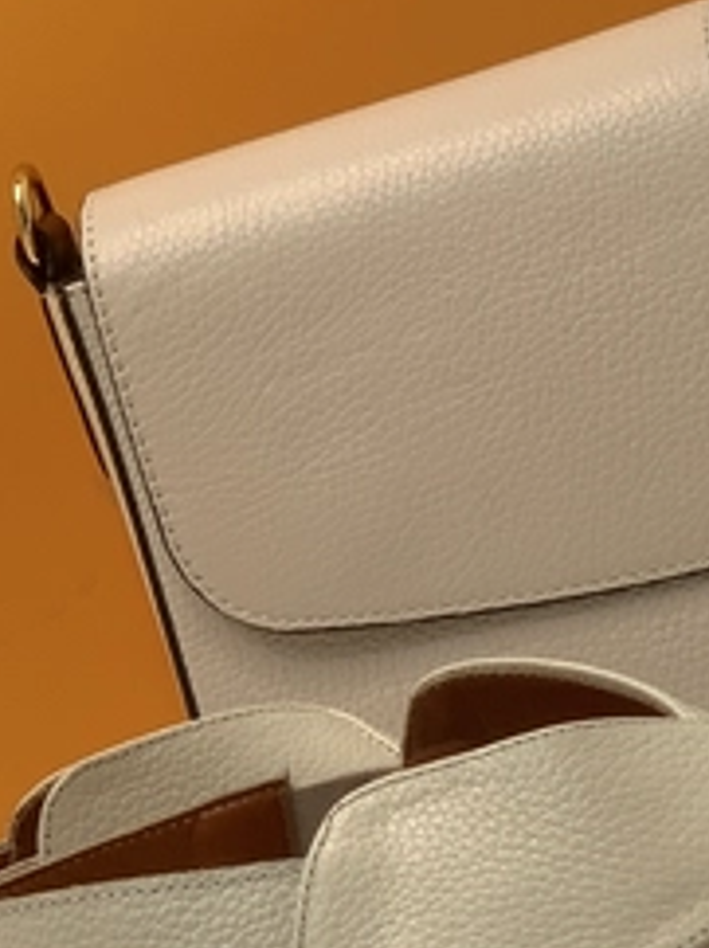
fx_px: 5882
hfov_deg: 6.9
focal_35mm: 215
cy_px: 615
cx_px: 705
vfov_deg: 9.2
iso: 16
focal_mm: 6
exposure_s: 1/100
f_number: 2.4
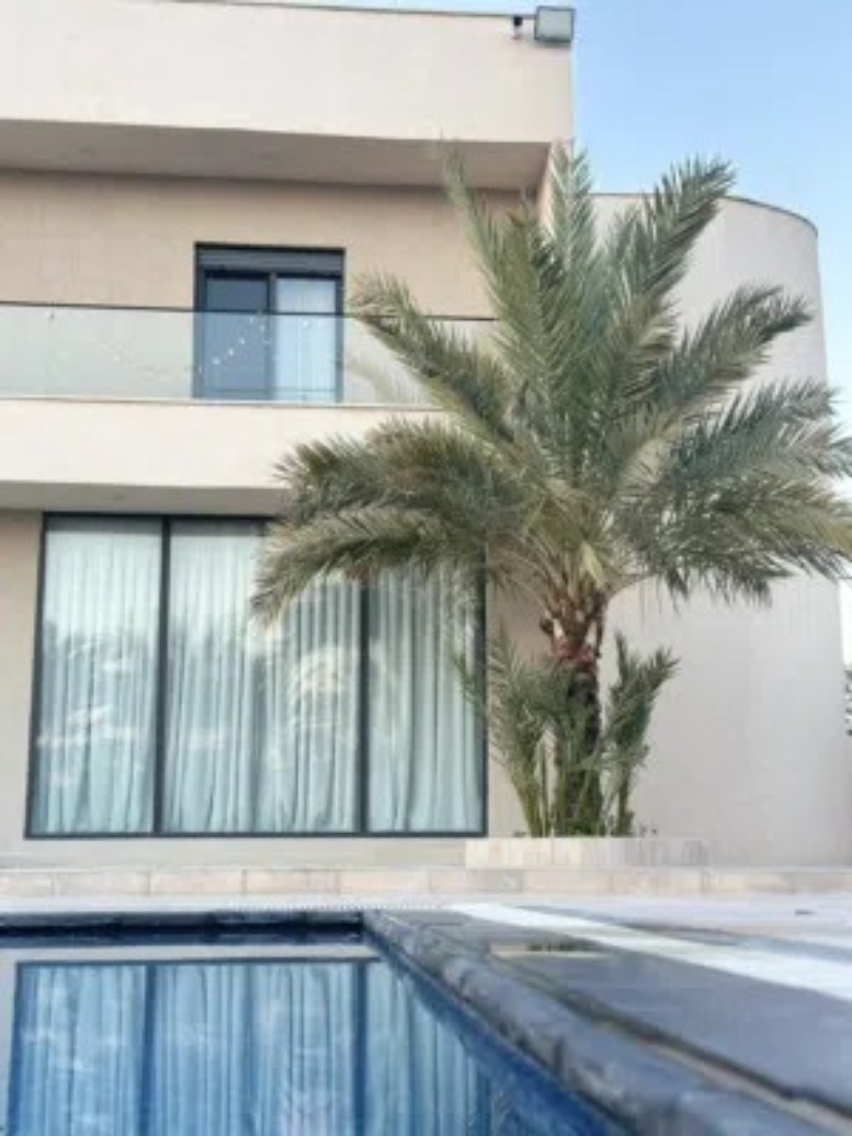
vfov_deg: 39.7
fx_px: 1575
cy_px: 568
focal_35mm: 48
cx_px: 426
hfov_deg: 30.3
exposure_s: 1/207
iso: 80
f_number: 1.78
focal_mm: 6.86
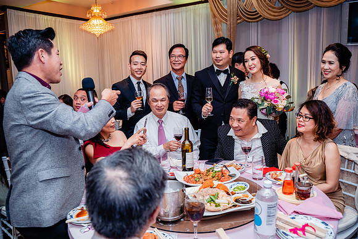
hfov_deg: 65.5
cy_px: 120
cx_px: 179
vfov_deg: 46.4
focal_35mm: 28
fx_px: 278
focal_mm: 28
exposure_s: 1/160
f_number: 4.5
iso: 1600
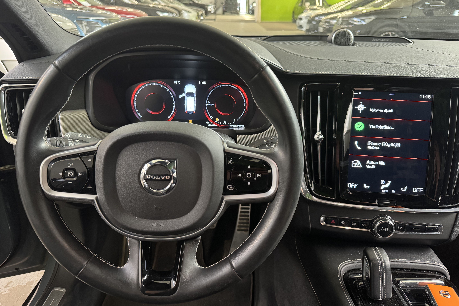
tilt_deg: -23.5
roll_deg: -0.9
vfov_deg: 51.3
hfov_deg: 71.5
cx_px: 230
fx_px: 319
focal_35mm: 25
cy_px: 146
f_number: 1.78
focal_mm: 6.76
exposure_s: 1/60
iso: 500
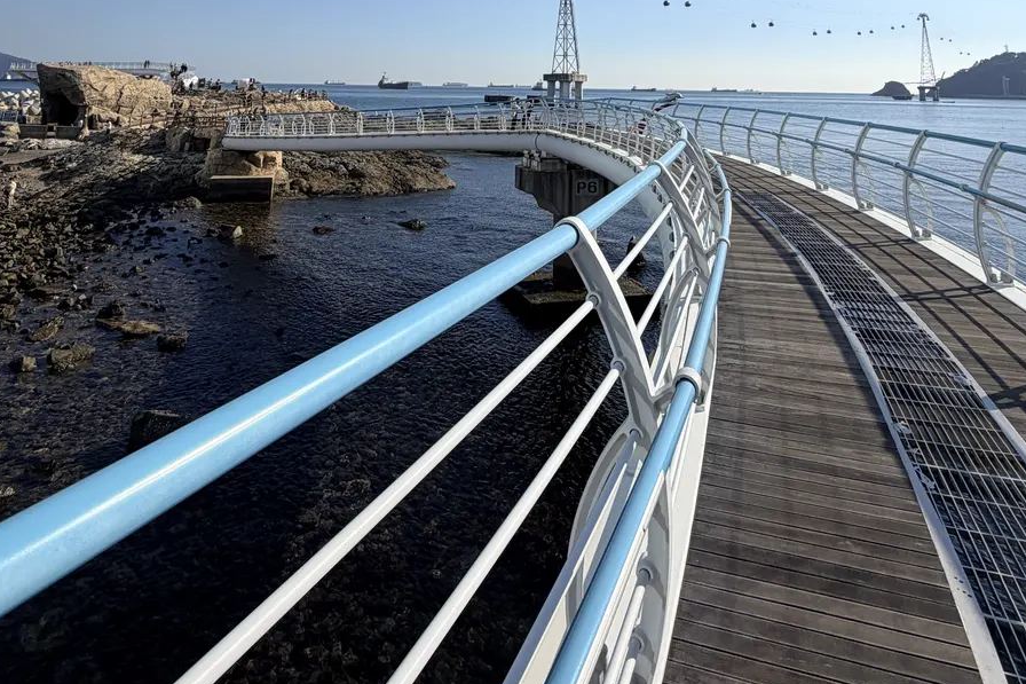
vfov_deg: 41.7
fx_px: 741
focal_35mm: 26
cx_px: 515
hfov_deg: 69.4
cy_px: -26
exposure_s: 1/1339
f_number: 2.2
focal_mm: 2.22
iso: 20
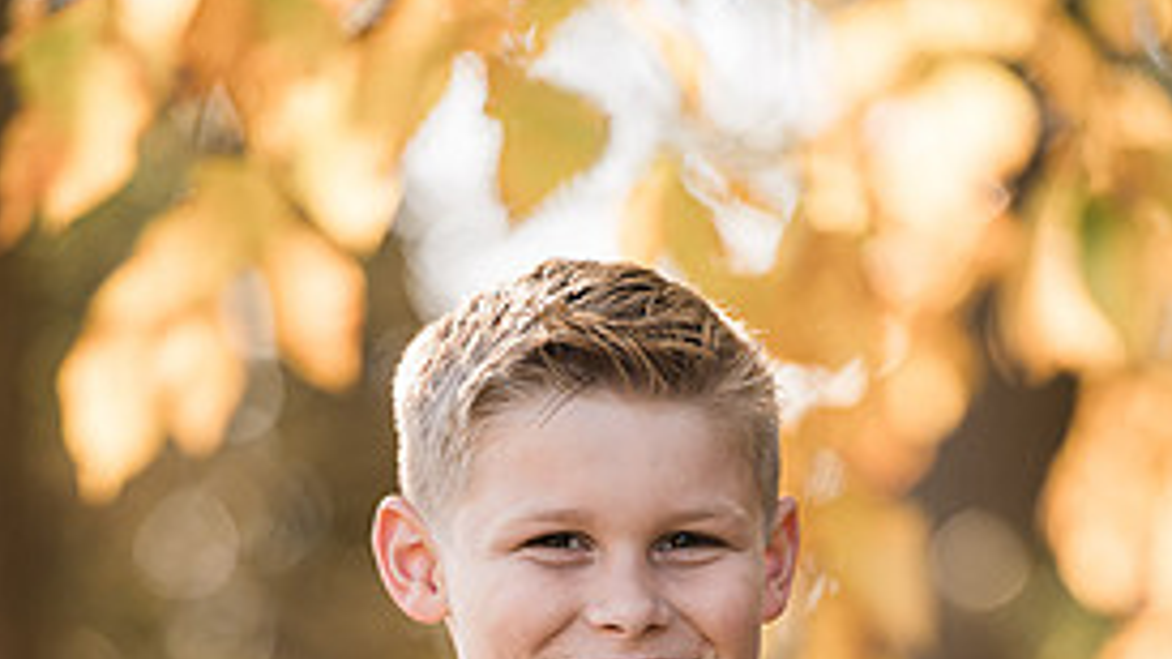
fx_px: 10409
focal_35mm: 335
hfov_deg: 6.4
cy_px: 911
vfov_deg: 3.6
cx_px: 637
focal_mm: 195
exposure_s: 1/640
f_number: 3.5
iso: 500
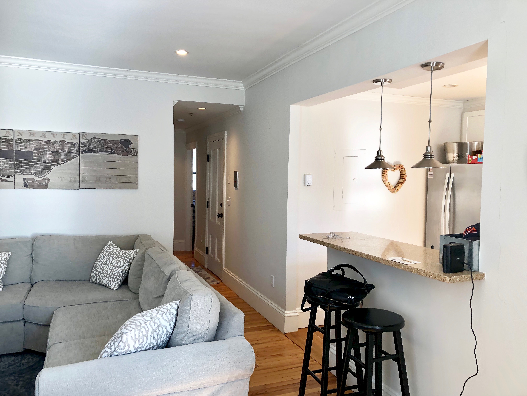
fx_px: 426
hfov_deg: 63.4
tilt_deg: -3.6
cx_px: 264
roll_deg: -0.2
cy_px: 198
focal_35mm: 28
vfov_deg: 49.7
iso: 40
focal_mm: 3.99
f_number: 1.8
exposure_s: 1/120
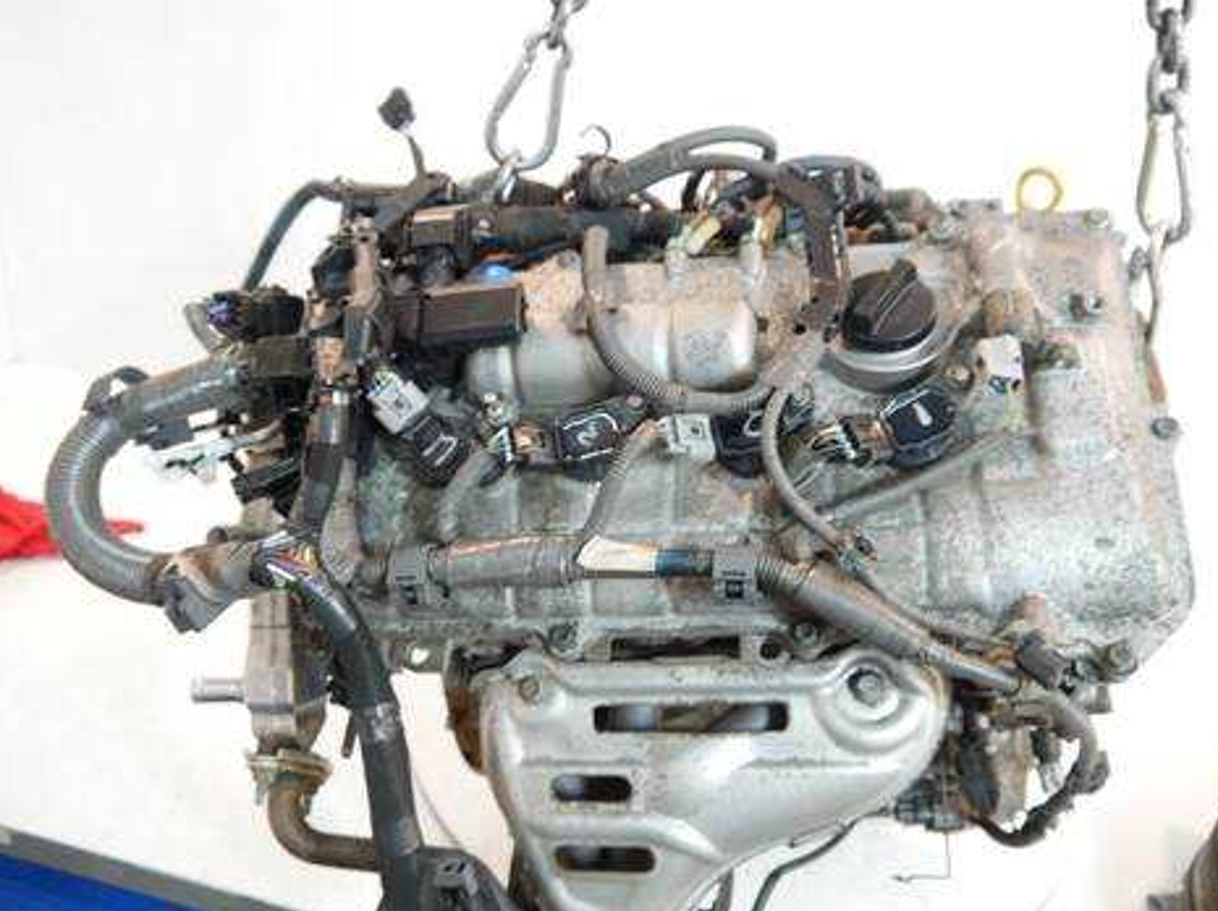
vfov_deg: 45.4
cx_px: 626
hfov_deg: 58.4
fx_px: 1090
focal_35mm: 31
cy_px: 448
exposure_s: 1/60
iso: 640
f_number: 3.5
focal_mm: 15
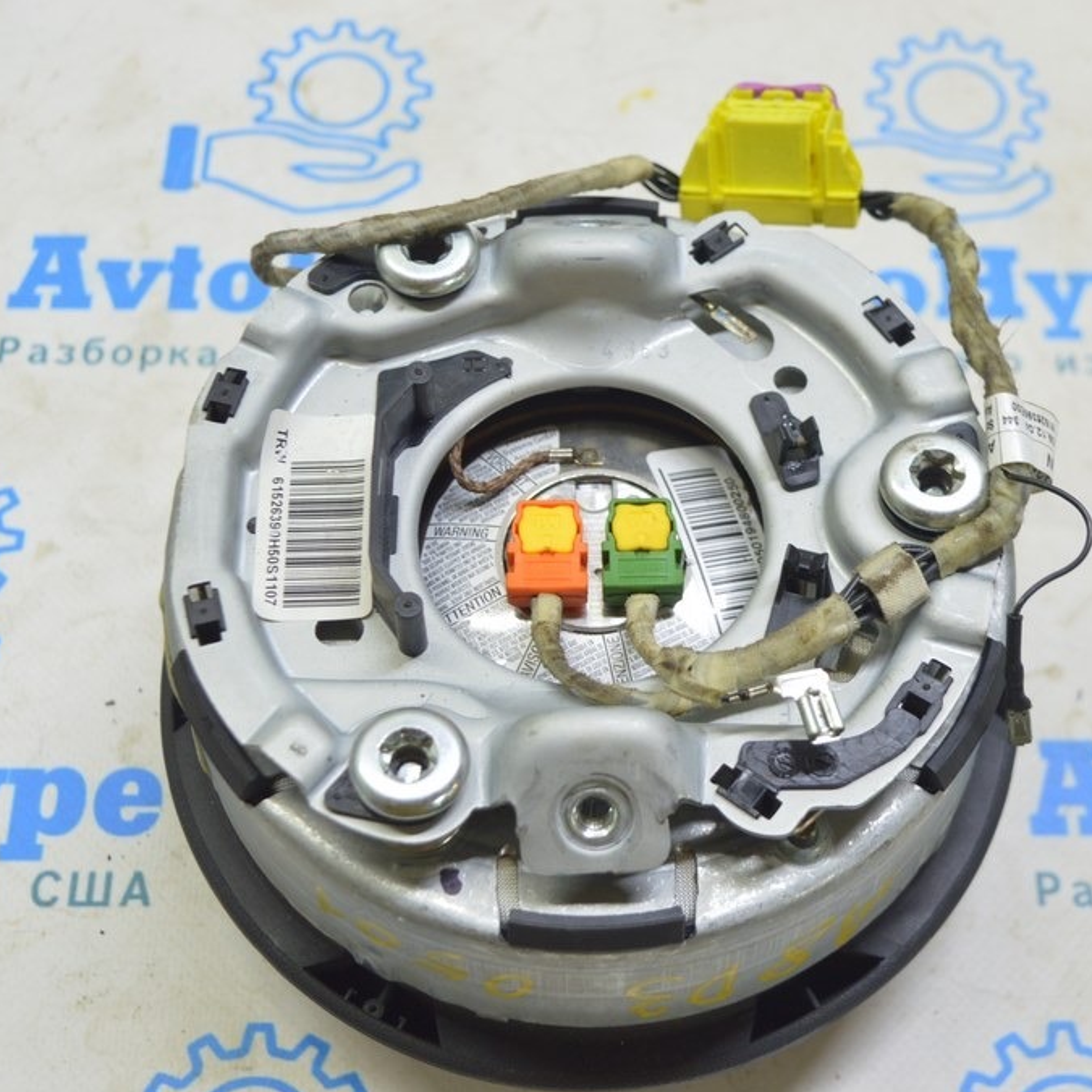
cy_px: 548
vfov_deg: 29.6
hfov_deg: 29.5
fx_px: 2070
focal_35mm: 58
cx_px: 608
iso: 400
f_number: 5.6
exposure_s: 1/20
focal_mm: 30
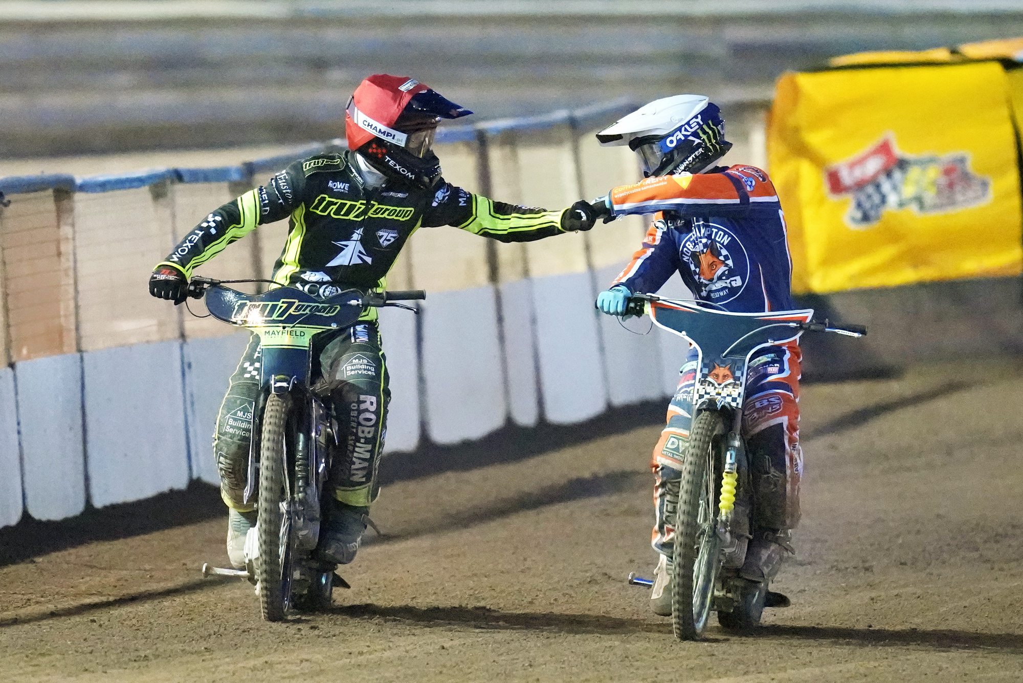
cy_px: 342
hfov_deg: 5.2
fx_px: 11368
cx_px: 512
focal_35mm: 400
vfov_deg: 3.4
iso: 10000
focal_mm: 400
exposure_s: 1/500
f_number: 2.8
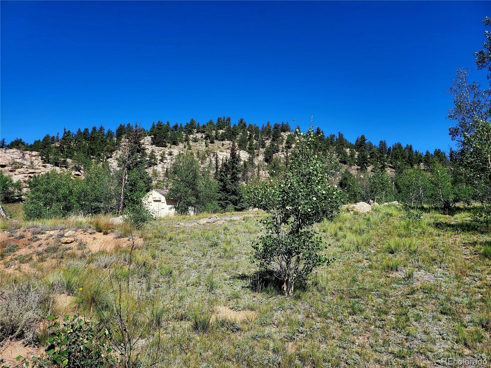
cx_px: 246
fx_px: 340
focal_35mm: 24
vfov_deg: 56.8
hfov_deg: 71.6
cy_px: 184
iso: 40
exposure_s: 1/2500
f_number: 1.8
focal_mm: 5
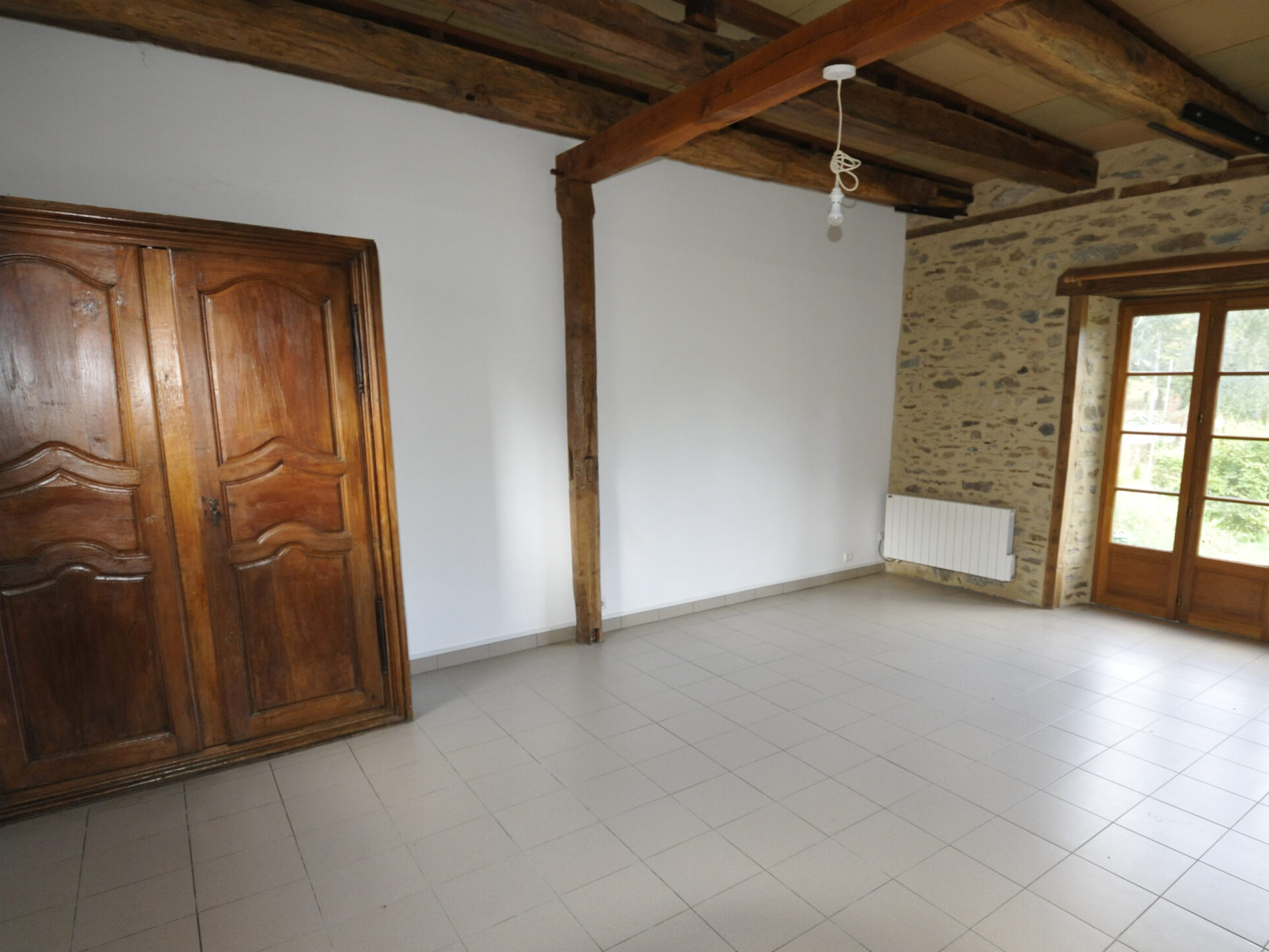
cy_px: 542
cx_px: 766
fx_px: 697
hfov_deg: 83.6
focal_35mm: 19
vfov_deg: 68.4
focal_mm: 10
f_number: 5
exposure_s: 1/60
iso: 800
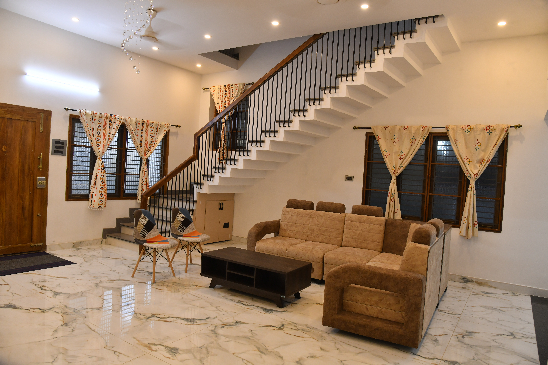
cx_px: 274
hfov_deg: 73.7
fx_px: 365
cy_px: 182
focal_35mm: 24
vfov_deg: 53.1
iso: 800
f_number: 6.3
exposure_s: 1/50
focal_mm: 24
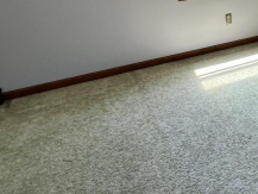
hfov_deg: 35.9
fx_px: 298
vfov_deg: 29.7
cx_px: 313
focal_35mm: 40
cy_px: -50
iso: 40
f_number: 1.8
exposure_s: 1/99
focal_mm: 1.57
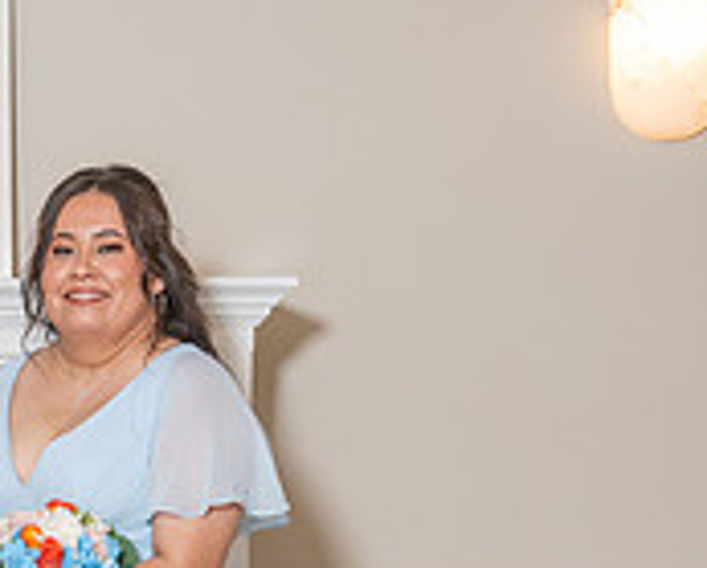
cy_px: 750
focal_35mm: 132
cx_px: -221
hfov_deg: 14.0
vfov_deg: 11.4
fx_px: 2767
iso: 640
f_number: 4.5
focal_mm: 42
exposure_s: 1/160
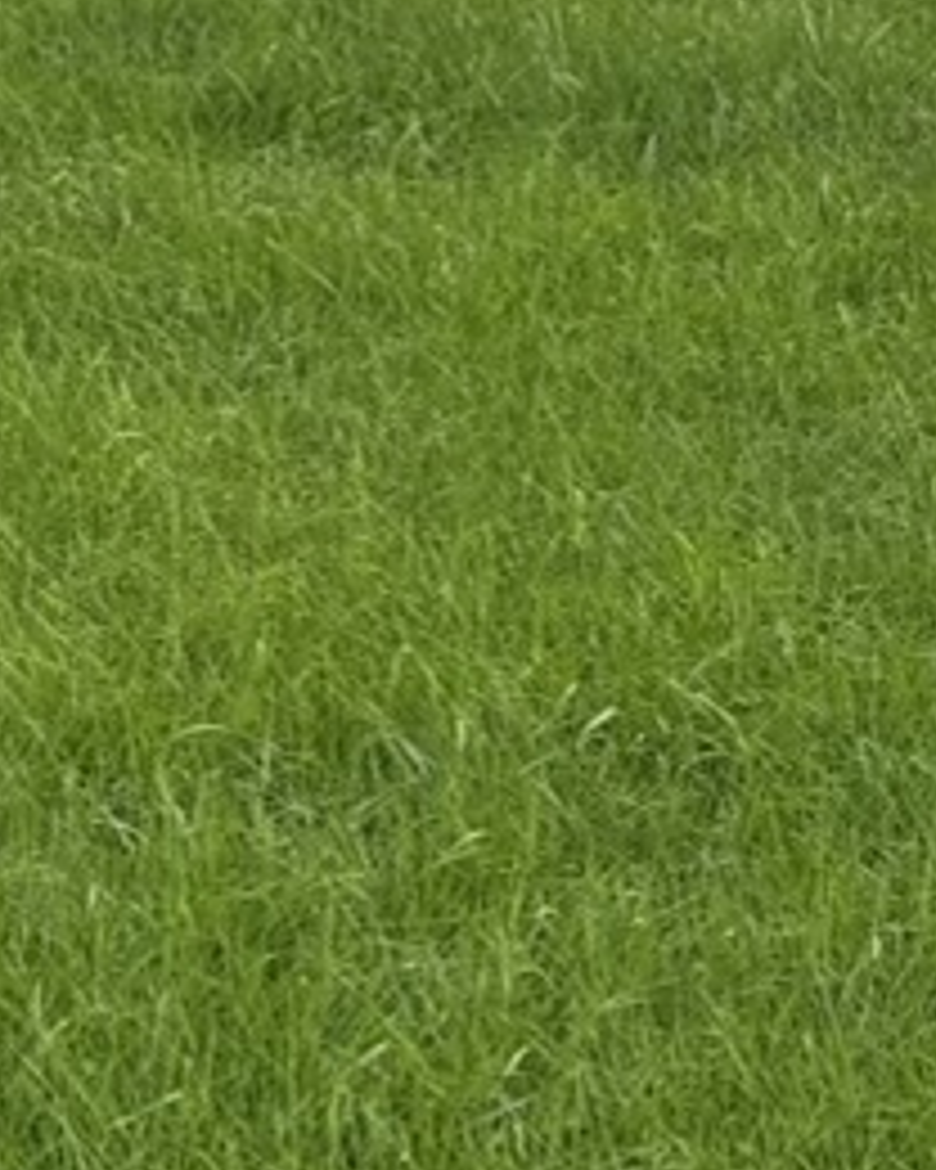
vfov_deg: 9.1
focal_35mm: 200
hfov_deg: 7.5
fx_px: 6925
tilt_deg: -0.3
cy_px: -1116
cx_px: -752
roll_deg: +1.8
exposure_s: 1/3106
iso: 50
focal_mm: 5.96
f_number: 1.6
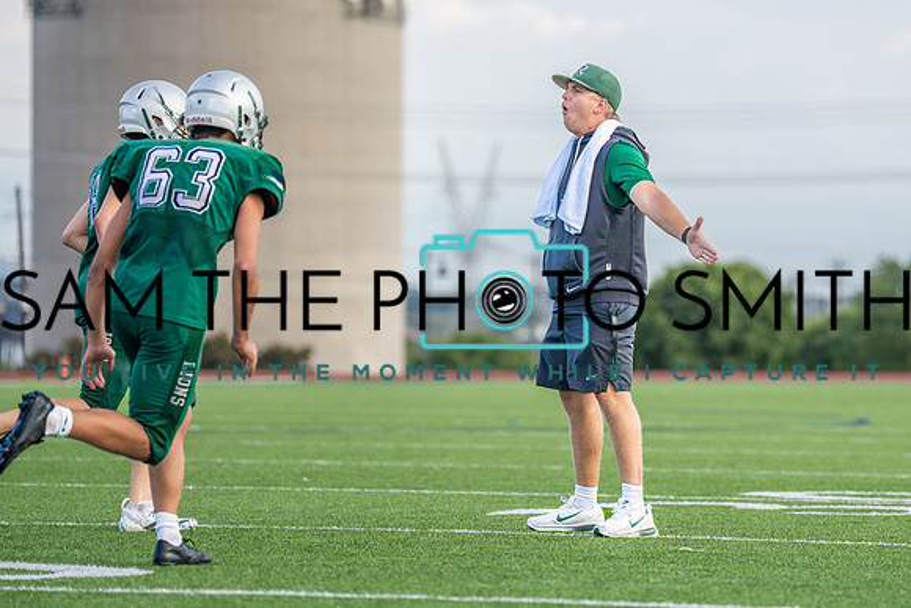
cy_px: 270
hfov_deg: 9.7
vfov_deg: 6.5
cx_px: 617
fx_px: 5363
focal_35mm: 212
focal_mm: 154
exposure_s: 1/1600
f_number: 2.8
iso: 500
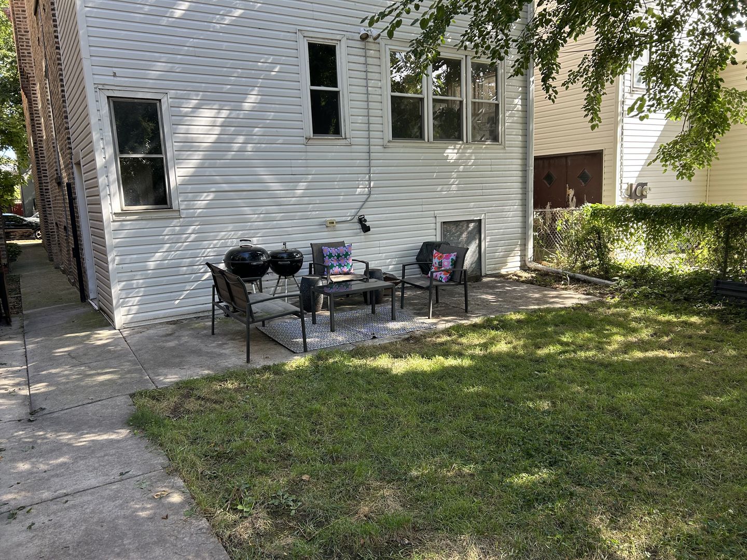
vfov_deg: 53.1
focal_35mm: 26
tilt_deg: -8.2
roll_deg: +2.9
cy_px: 280
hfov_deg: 67.3
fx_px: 561
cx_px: 374
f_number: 1.5
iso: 50
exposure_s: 1/346
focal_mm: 5.7
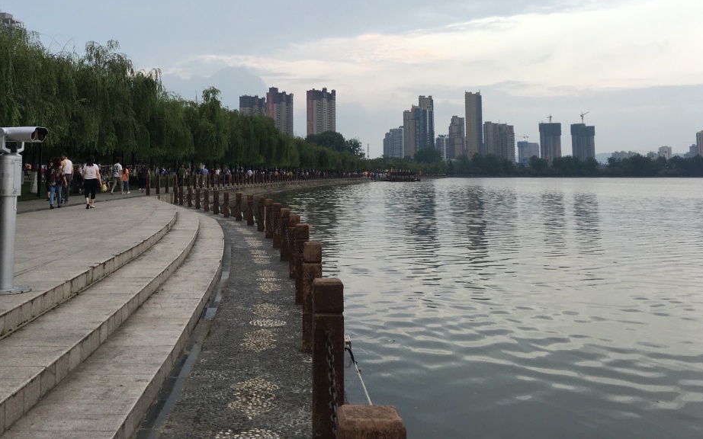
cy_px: 97
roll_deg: +0.3
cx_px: 274
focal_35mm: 40
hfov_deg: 48.9
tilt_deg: +5.0
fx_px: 766
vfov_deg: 31.3
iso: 32
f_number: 2.2
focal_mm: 4.15
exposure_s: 1/100
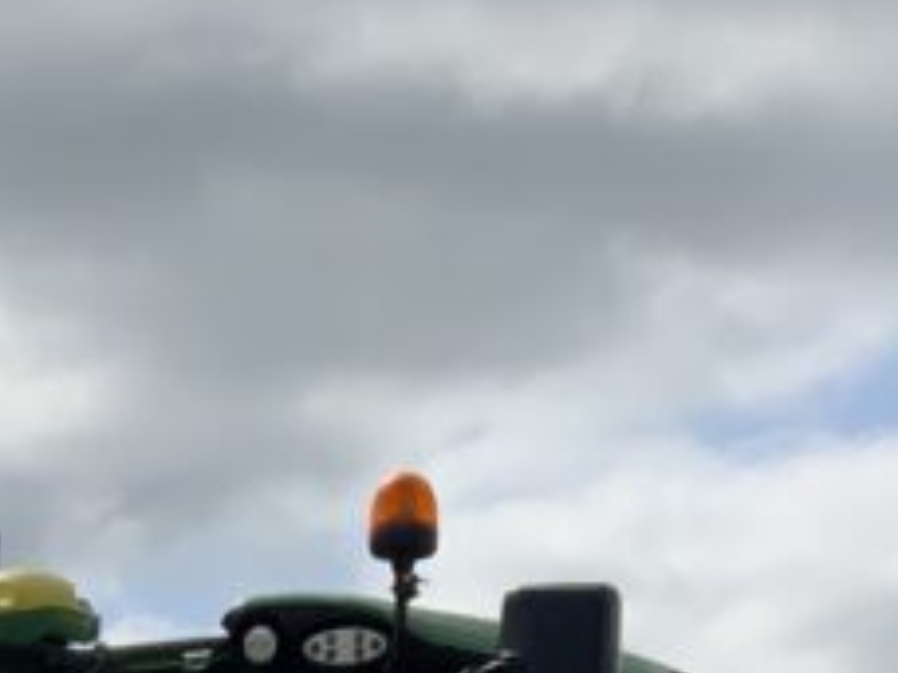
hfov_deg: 14.7
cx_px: -189
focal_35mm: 130
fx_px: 3372
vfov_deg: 10.5
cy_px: 1334
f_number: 1.8
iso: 20
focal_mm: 3
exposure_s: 1/4065
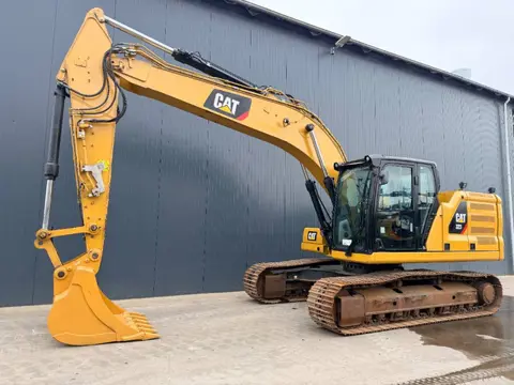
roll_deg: -1.2
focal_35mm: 24
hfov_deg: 71.6
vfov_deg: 56.8
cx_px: 257
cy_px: 192
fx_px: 356
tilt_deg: +6.5
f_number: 1.78
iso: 100
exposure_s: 1/464
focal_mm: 6.76
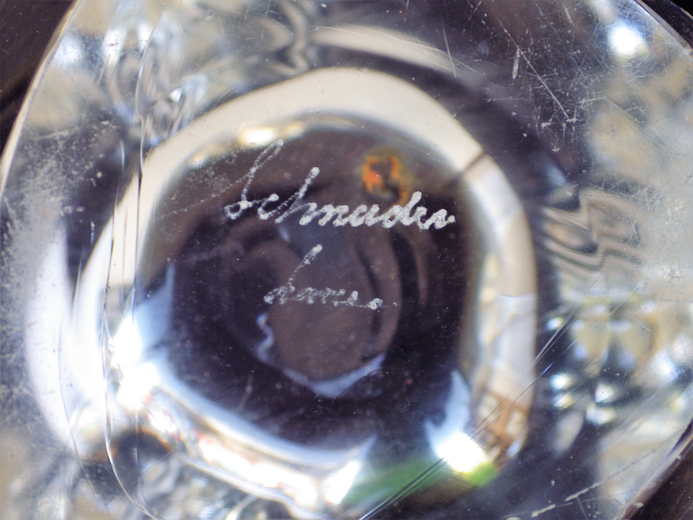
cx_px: 346
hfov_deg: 32.7
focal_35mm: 59
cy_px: 260
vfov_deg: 24.8
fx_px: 1181
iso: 100
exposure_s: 1/60
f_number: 4
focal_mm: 10.7
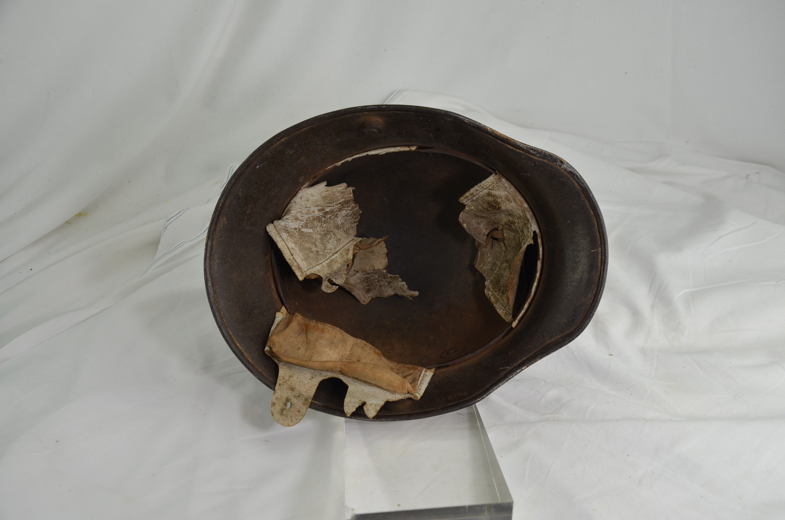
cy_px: 260
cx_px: 392
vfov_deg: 31.8
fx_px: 914
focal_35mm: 42
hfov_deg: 46.5
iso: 250
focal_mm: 28
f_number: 5.6
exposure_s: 1/125
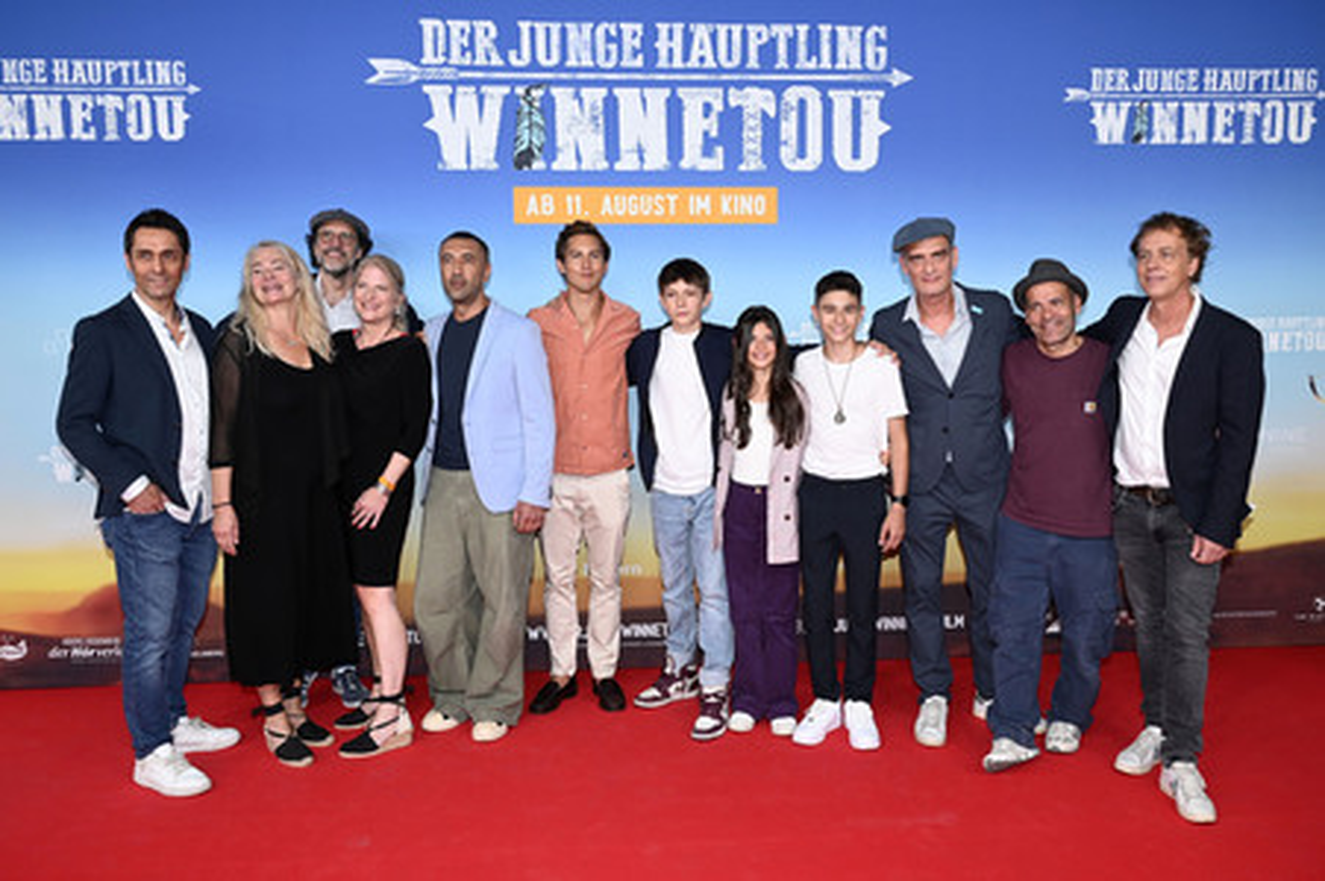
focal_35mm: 30
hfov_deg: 61.1
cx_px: 662
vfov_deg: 42.9
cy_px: 440
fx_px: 1122
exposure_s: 1/160
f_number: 6.3
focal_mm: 30.5
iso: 640
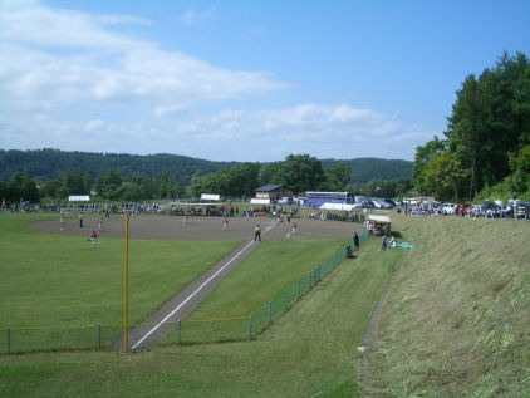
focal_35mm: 41
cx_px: 265
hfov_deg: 45.8
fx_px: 628
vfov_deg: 35.2
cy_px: 199
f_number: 4.6
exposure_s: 1/640
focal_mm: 6.8
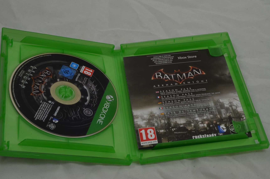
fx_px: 472
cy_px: 87
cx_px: 131
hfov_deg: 31.9
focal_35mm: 63
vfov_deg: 21.5
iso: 100
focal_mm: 40
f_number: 20
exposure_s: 1/3
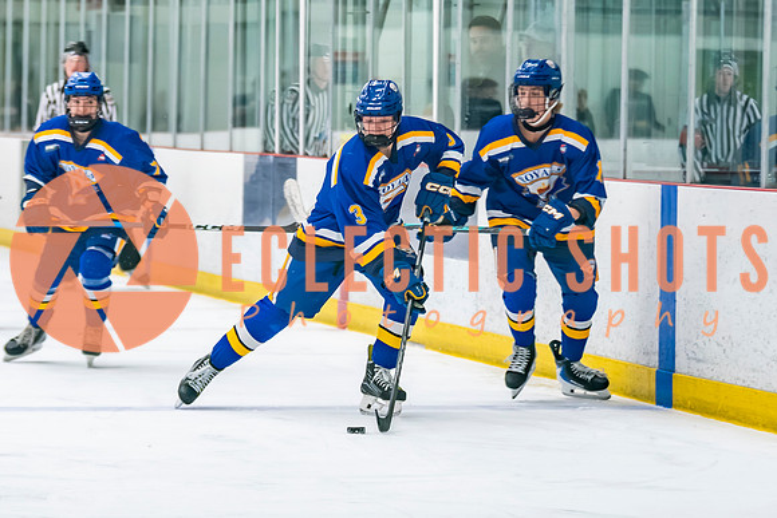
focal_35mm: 232
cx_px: 265
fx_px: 5012
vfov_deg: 5.9
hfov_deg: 8.9
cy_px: 295
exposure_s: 1/640
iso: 1600
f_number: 2.8
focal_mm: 115
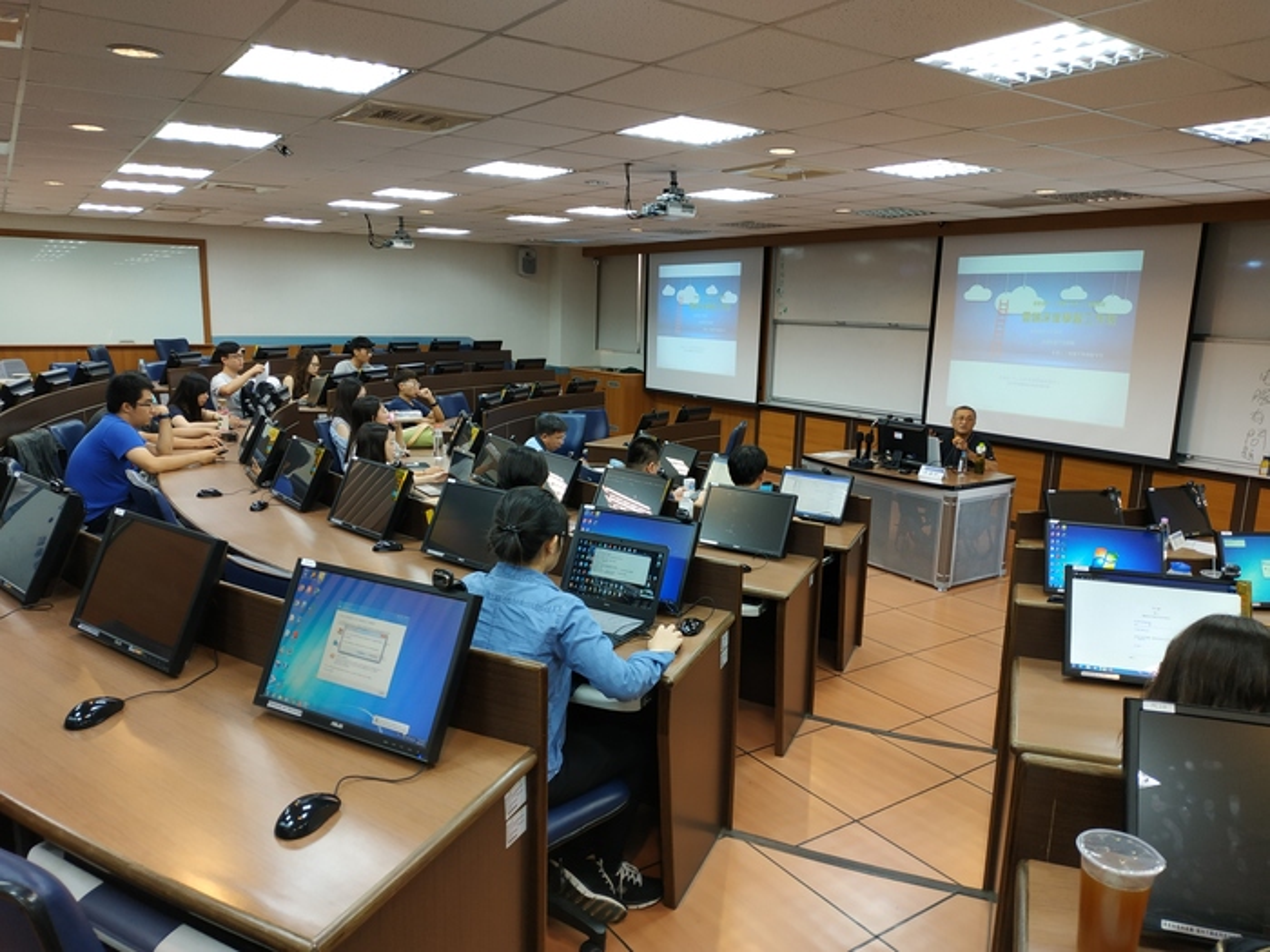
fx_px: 881
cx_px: 635
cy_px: 476
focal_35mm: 24
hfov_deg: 71.6
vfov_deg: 56.8
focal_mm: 3.94
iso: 200
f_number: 1.9
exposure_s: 1/40
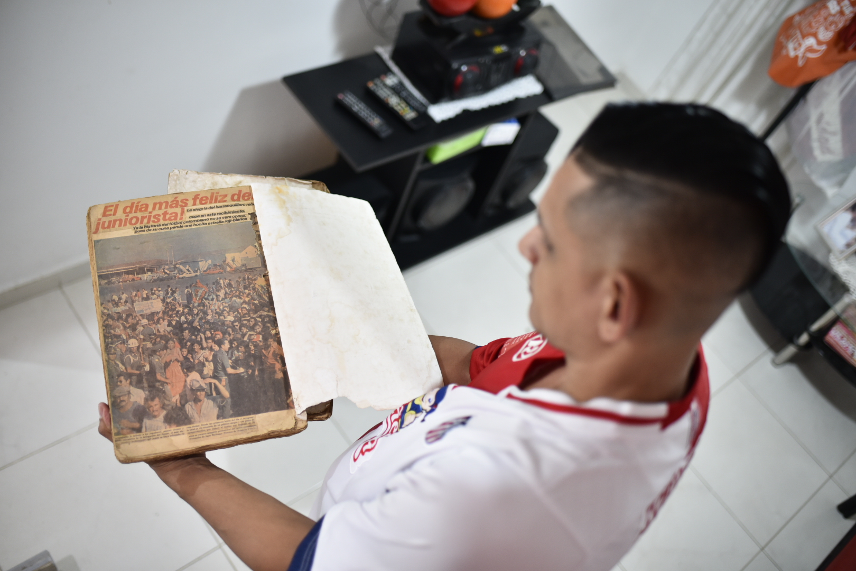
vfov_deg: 37.9
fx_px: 832
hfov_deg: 54.4
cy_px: 286
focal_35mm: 35
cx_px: 428
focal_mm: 35
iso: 1000
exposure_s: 1/25
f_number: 1.8
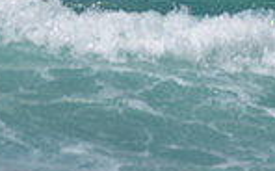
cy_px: -163
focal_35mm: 2460
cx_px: 212
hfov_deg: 0.9
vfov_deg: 0.5
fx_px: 18409
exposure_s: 1/2000
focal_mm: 500
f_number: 5.6
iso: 90
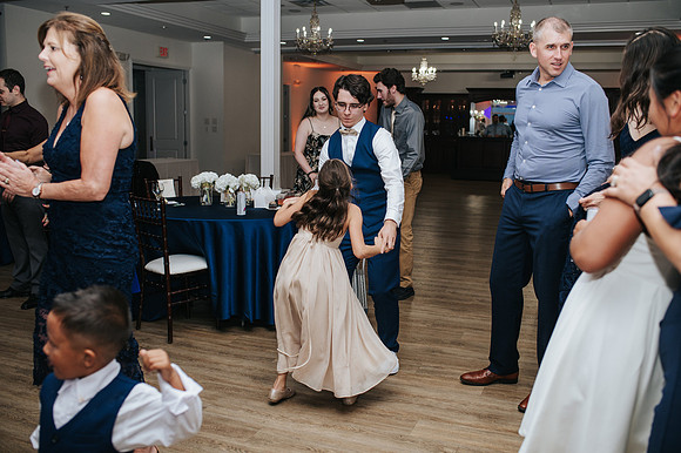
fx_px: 662
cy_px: 226
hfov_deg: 54.5
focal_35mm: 35
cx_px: 340
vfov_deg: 37.8
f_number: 3.2
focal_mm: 35
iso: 800
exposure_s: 1/200
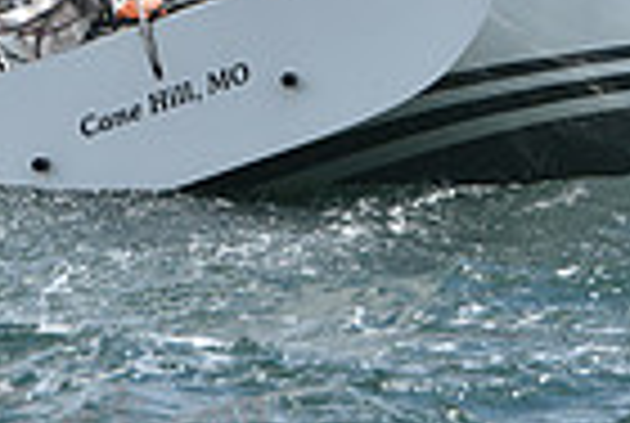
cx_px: 504
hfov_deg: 2.5
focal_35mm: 827
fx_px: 14503
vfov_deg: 1.7
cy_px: -281
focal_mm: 200
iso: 250
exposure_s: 1/1250
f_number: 6.3
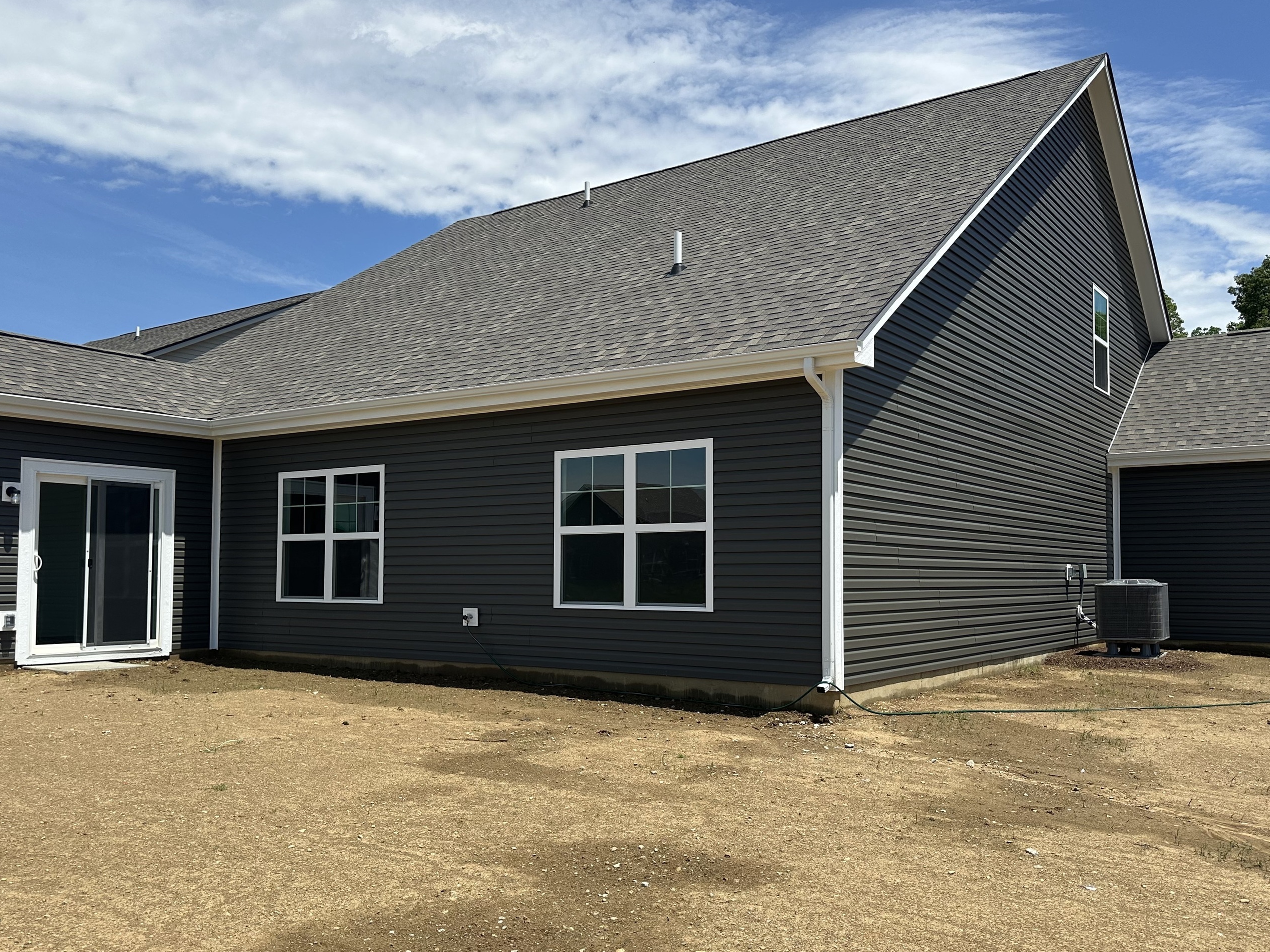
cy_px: 534
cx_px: 657
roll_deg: -0.3
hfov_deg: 61.6
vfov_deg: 48.1
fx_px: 1064
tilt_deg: +2.8
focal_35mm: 29
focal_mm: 6.86
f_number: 1.78
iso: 80
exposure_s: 1/5000
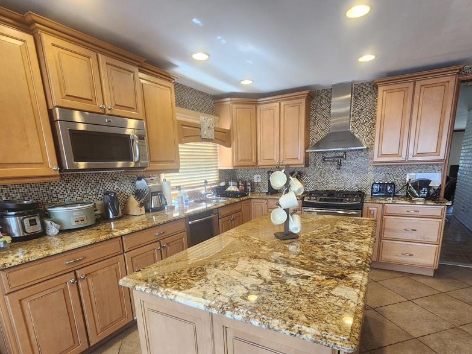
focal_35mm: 17
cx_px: 244
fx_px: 232
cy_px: 224
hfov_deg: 91.0
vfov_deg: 73.3
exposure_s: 1/60
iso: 160
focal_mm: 2.2
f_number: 2.2
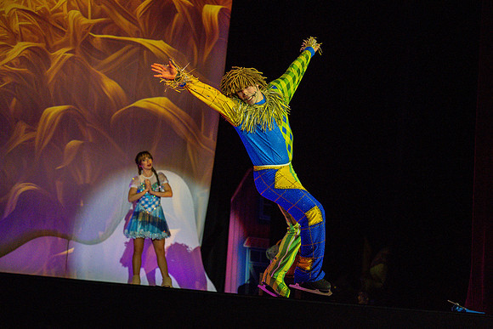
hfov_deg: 26.3
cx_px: 246
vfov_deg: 17.7
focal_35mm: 77
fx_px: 1055
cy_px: 164
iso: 4000
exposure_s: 1/800
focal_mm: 77
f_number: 2.8
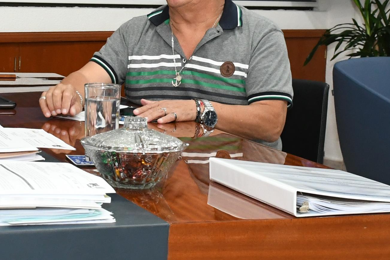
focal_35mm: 106
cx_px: 151
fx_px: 1148
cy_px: 66
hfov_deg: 19.2
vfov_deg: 12.9
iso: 2000
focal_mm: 22
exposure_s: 1/100
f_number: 5
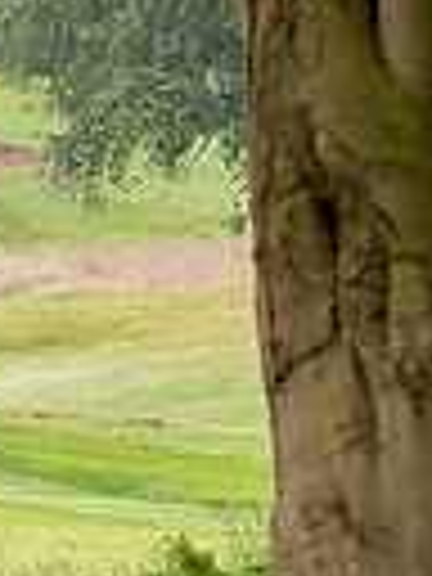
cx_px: -850
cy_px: 29
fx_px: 8686
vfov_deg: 3.8
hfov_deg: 2.8
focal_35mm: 522
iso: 1000
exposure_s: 1/640
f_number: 5
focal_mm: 80
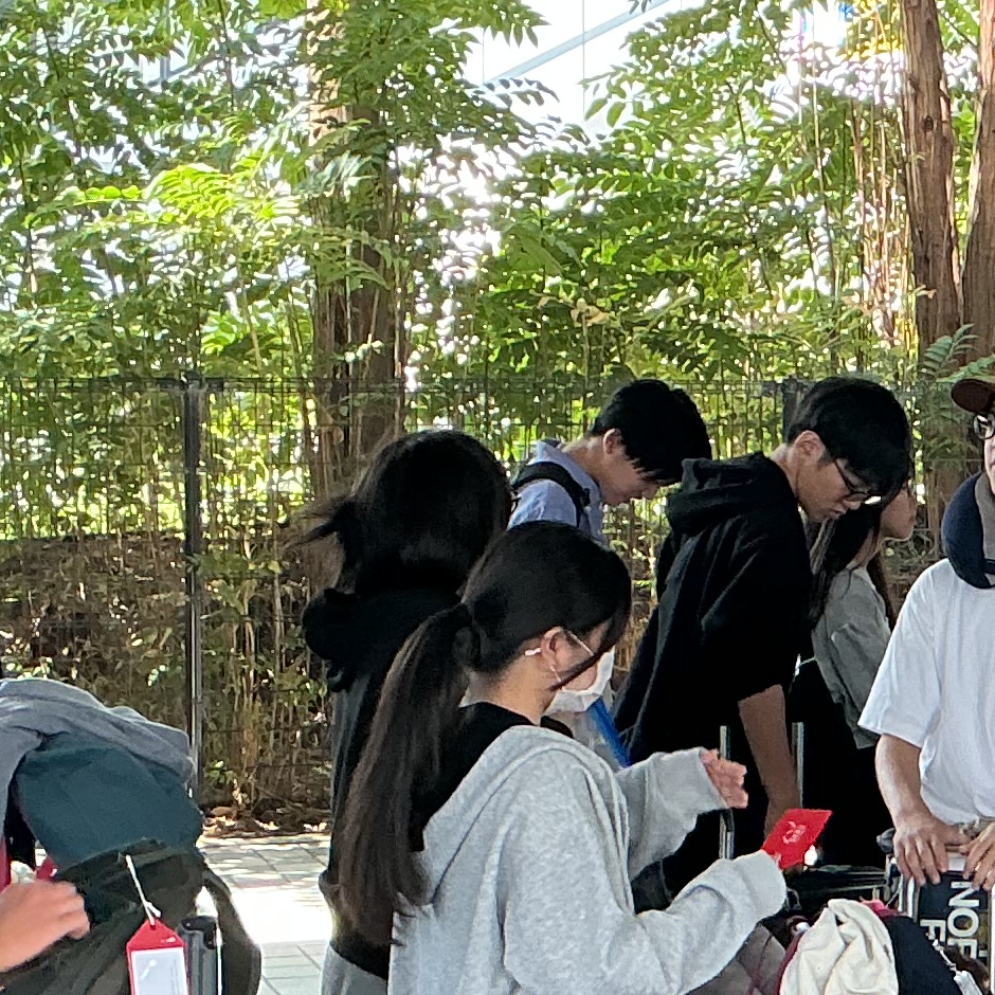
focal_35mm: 110
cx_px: 1462
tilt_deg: -3.9
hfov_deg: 14.8
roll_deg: -1.4
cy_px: 544
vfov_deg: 15.8
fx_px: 3577
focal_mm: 3
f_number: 1.8
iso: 50
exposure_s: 1/120
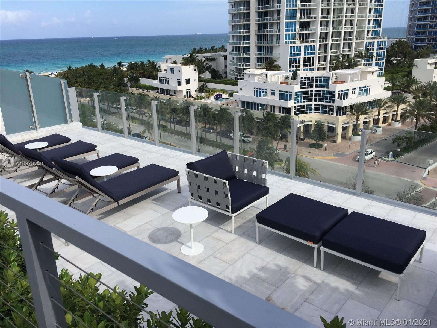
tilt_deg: -18.6
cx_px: 218
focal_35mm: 29
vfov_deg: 48.2
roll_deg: +1.3
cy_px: 164
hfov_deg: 61.7
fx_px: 366
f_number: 2.2
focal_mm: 4.15
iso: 32
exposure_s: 1/2083
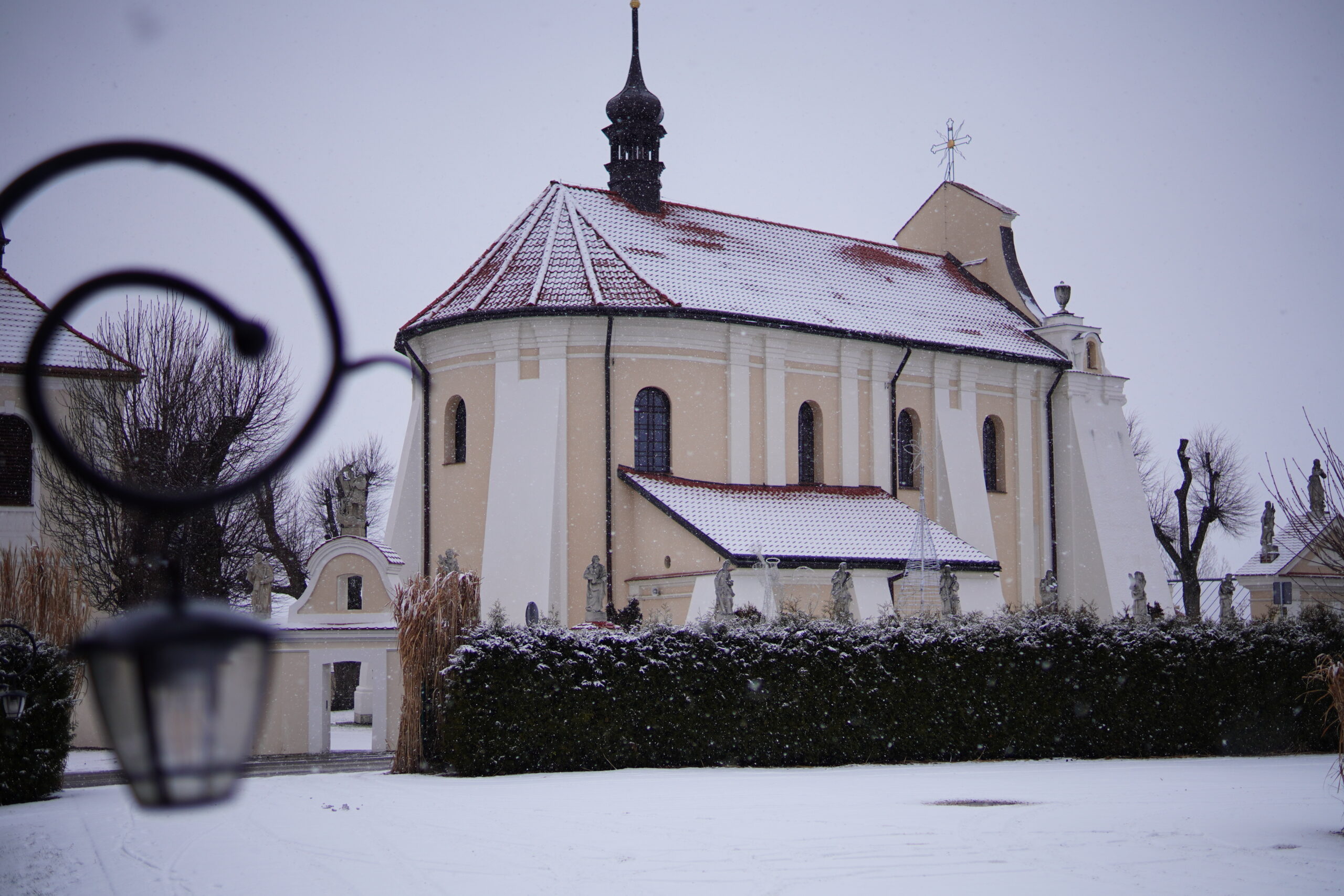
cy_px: 448
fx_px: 1848
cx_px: 672
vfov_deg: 27.3
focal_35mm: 50
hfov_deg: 40.0
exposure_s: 1/4000
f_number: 1.4
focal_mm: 33
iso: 100
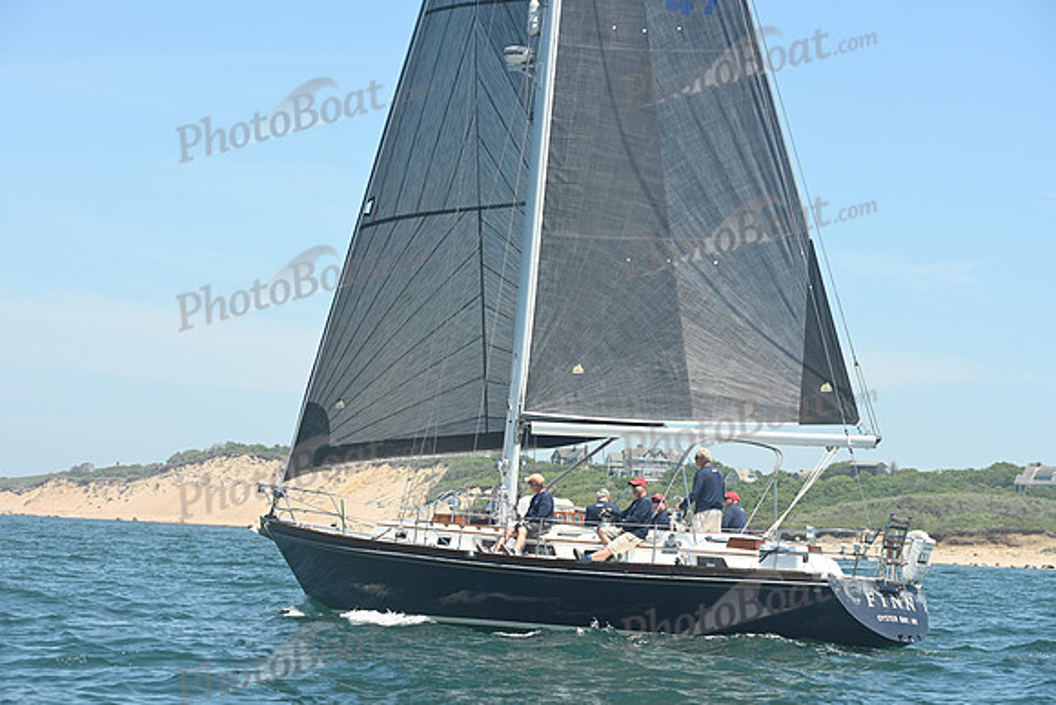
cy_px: 352
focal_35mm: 98
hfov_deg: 20.8
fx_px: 2875
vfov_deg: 14.0
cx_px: 528
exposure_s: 1/1000
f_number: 6.3
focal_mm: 98
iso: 320
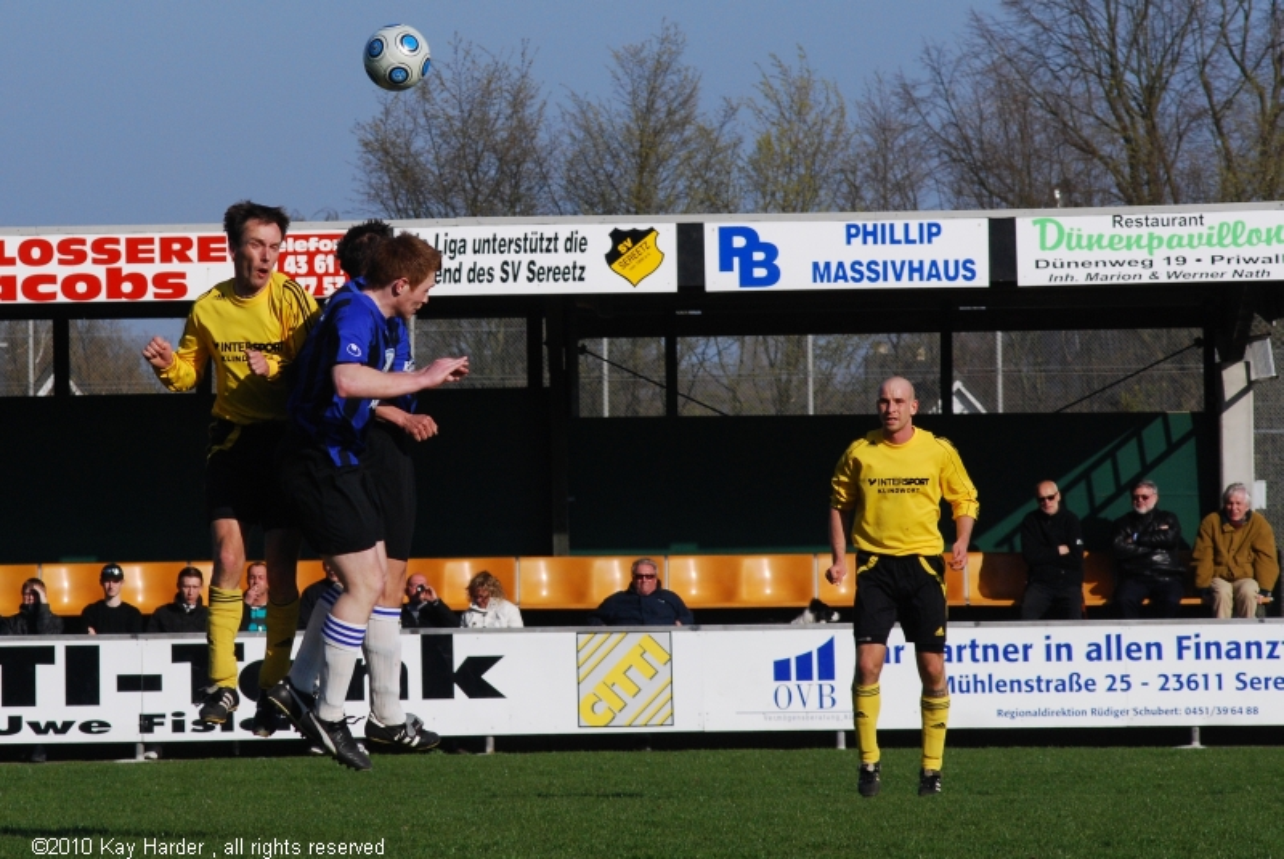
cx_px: 642
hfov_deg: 9.5
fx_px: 7764
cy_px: 430
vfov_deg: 6.3
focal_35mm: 218
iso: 400
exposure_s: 1/1000
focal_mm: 145
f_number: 10
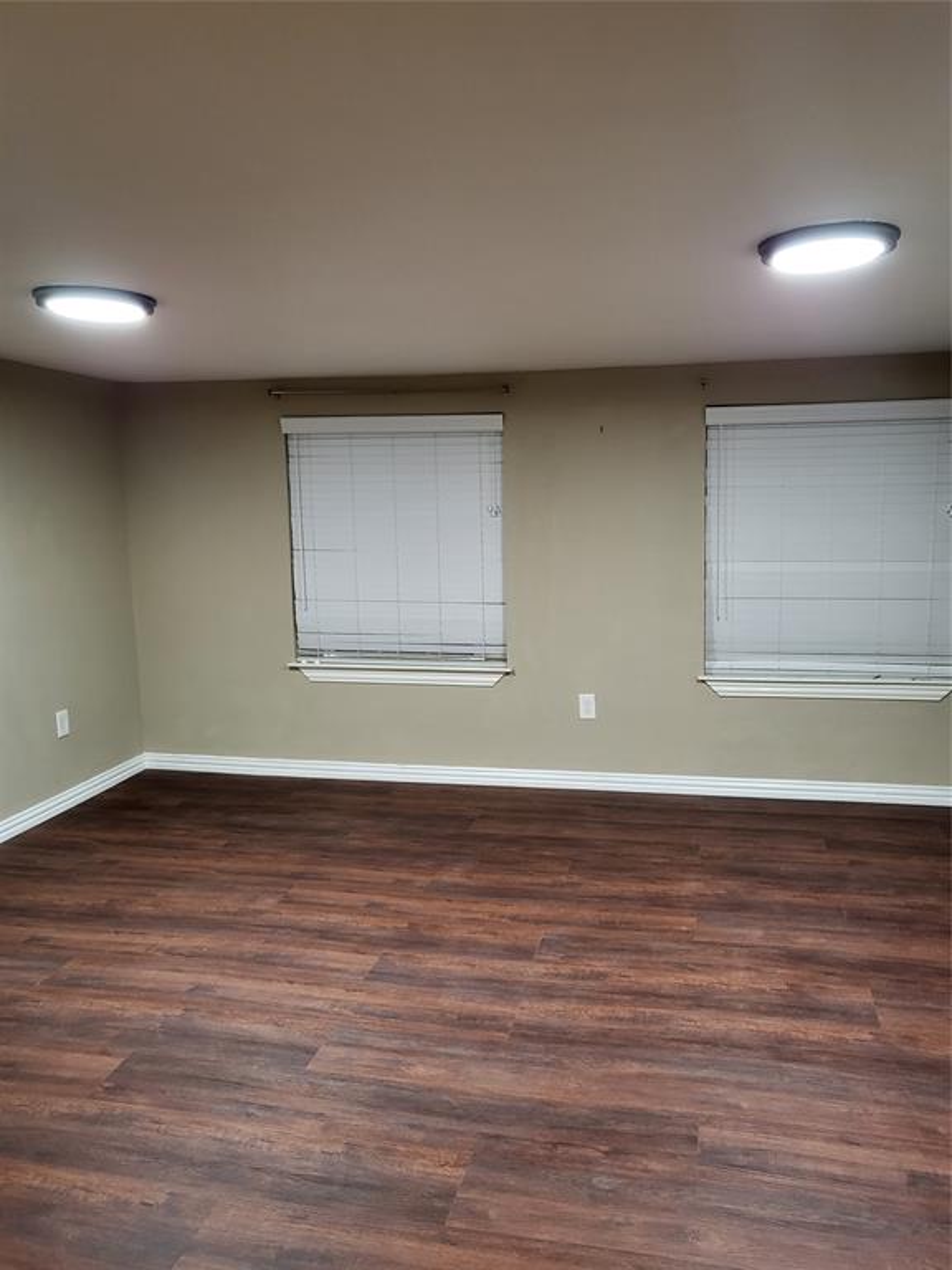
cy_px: 635
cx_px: 476
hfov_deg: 53.1
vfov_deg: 67.3
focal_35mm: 26
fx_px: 953
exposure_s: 1/40
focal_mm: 4.25
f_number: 1.8
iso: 400
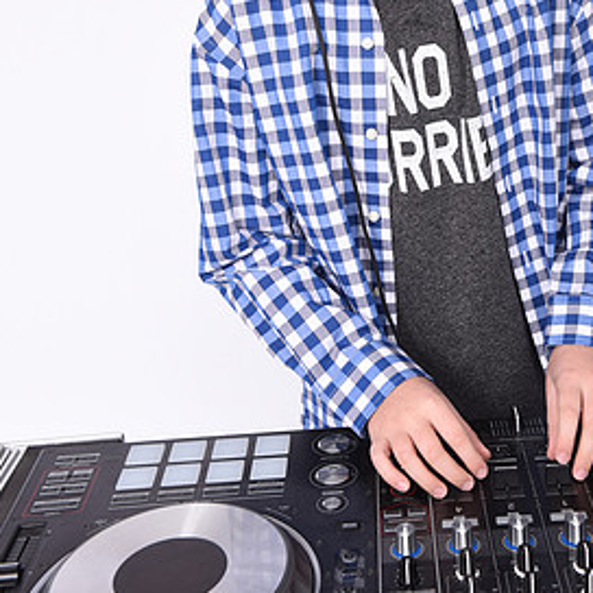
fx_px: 1124
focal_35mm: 58
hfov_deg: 29.3
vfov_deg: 29.0
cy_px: 131
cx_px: 409
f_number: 8
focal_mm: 32
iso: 200
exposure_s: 1/200
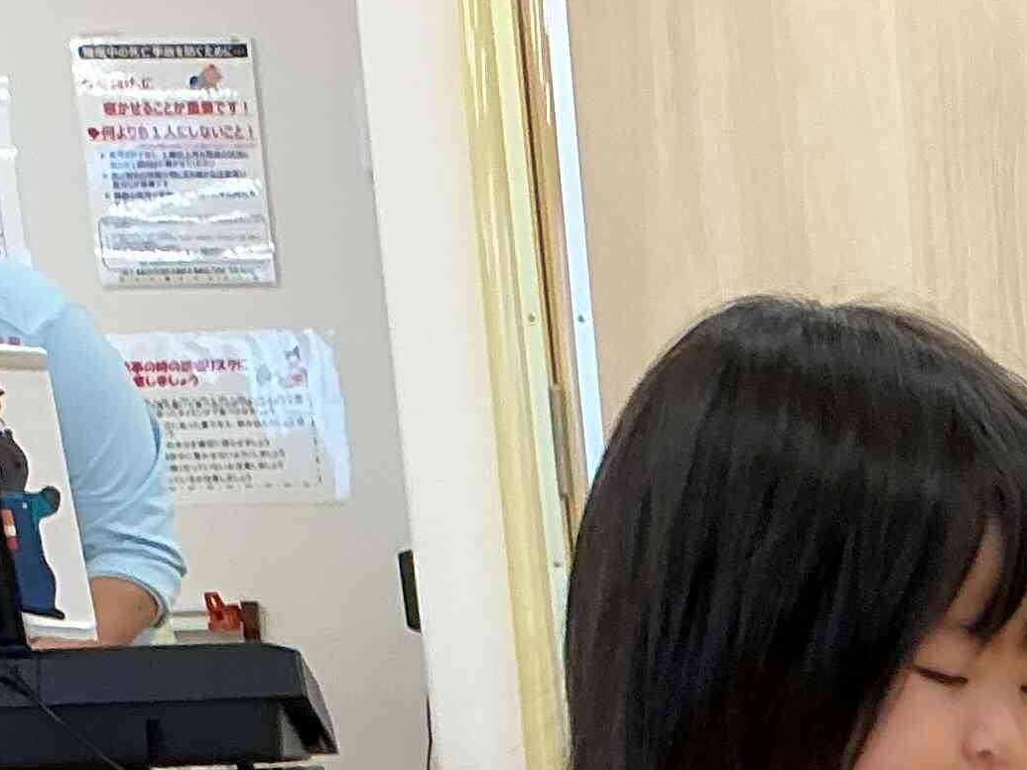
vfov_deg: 12.0
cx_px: 1531
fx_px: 3352
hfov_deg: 16.0
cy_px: 1430
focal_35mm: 113
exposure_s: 1/60
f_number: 1.8
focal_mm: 3
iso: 50
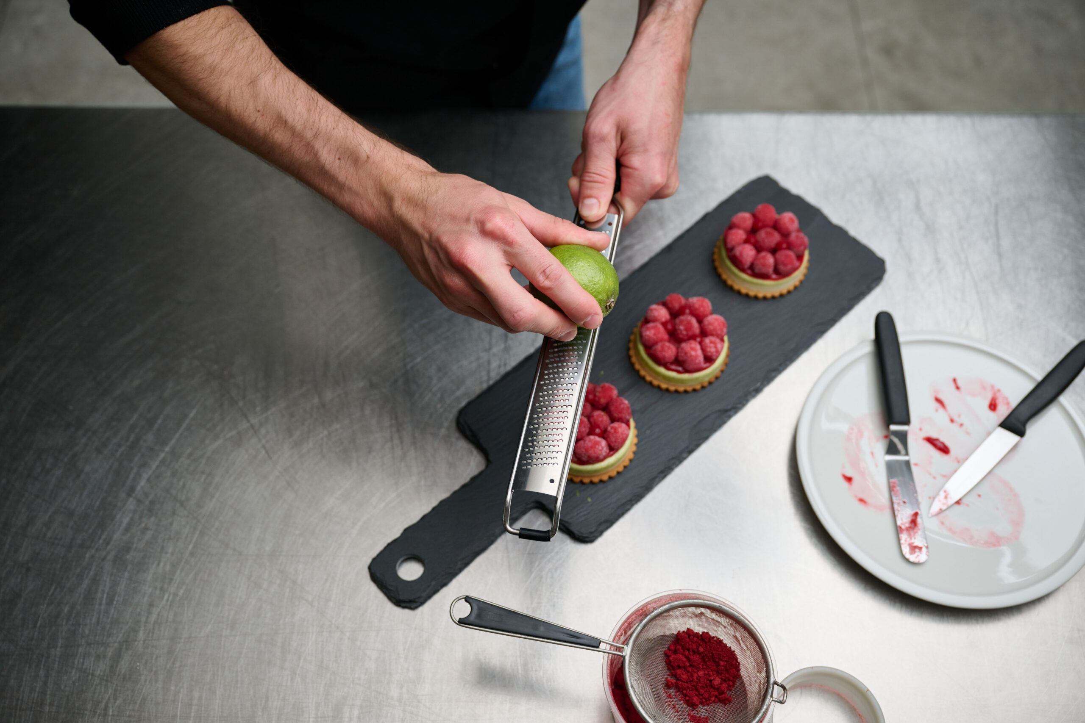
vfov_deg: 34.2
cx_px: 542
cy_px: 362
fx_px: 1175
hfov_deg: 49.6
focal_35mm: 39
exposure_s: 1/250
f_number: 4
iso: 400
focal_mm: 39
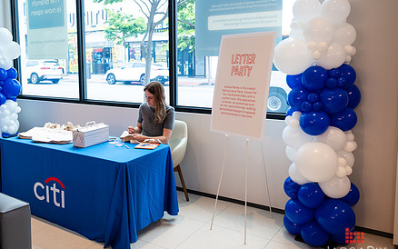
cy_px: 99
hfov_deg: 56.0
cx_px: 149
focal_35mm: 34
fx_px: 369
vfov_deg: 37.2
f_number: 3.2
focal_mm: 24
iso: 1000
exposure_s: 1/250
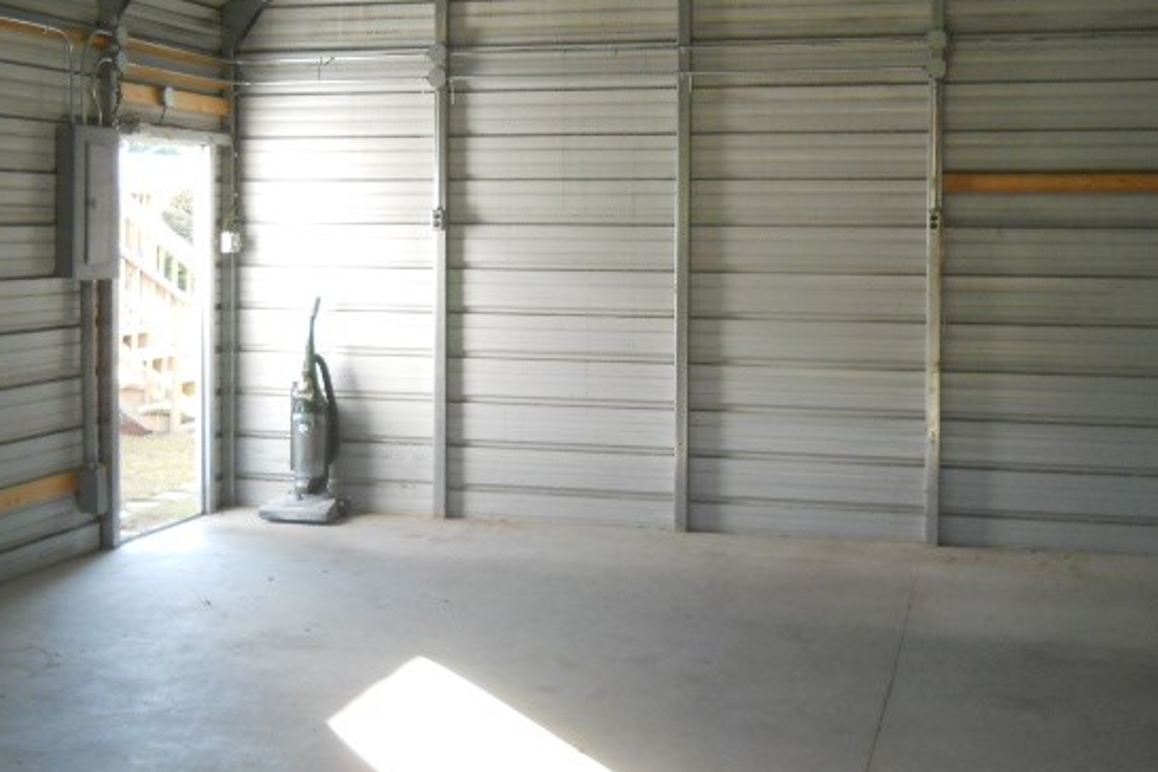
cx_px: 551
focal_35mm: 50
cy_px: 341
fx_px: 1608
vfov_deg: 27.0
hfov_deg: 39.6
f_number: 3.1
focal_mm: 6.72
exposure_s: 1/100
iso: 400
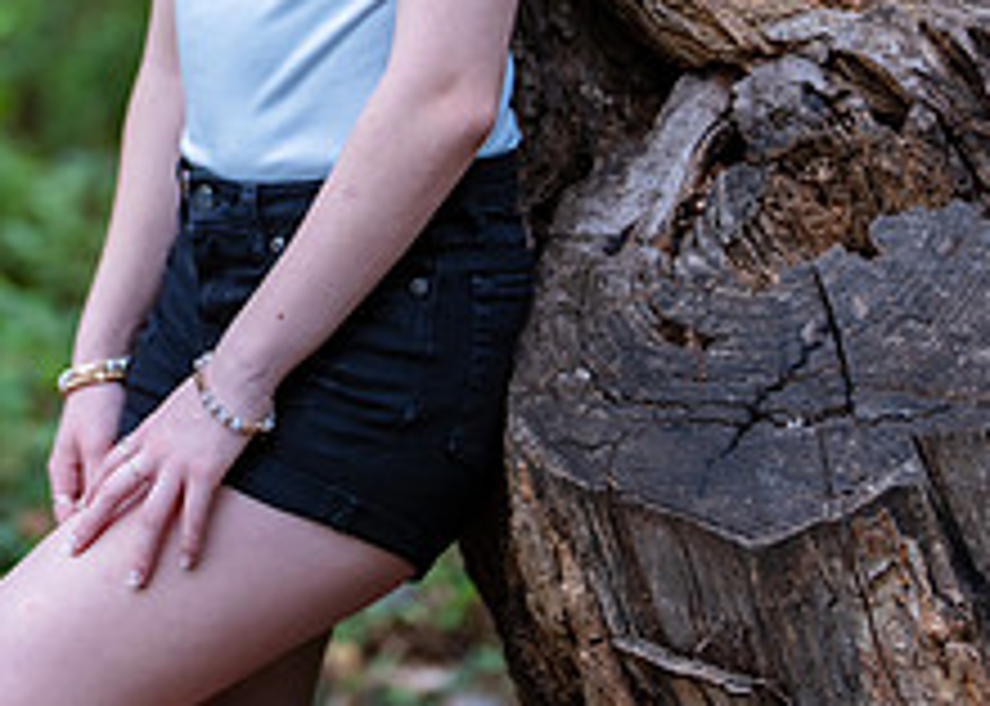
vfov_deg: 10.3
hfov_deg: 14.5
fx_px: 3879
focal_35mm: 138
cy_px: -81
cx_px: 256
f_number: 1.2
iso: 160
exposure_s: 1/400
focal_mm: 50
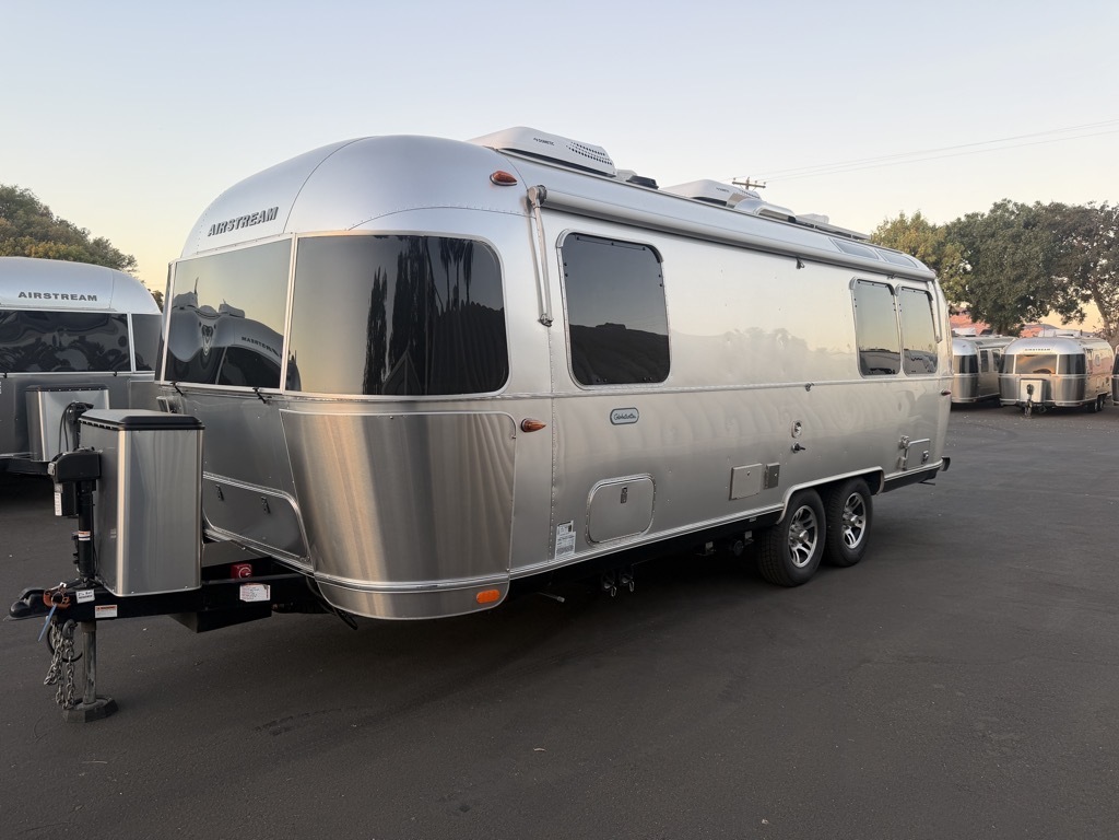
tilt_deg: -4.1
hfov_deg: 71.6
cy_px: 420
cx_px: 560
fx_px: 776
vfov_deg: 56.8
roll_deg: -1.2
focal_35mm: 24
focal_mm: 6.76
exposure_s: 1/188
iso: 64
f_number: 1.78
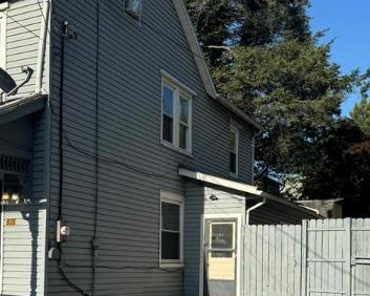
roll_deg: -1.1
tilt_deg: +1.8
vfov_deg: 29.0
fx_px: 558
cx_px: 144
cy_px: 239
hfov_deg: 36.5
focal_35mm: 51
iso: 80
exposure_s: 1/3597
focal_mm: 6.76
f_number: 1.78
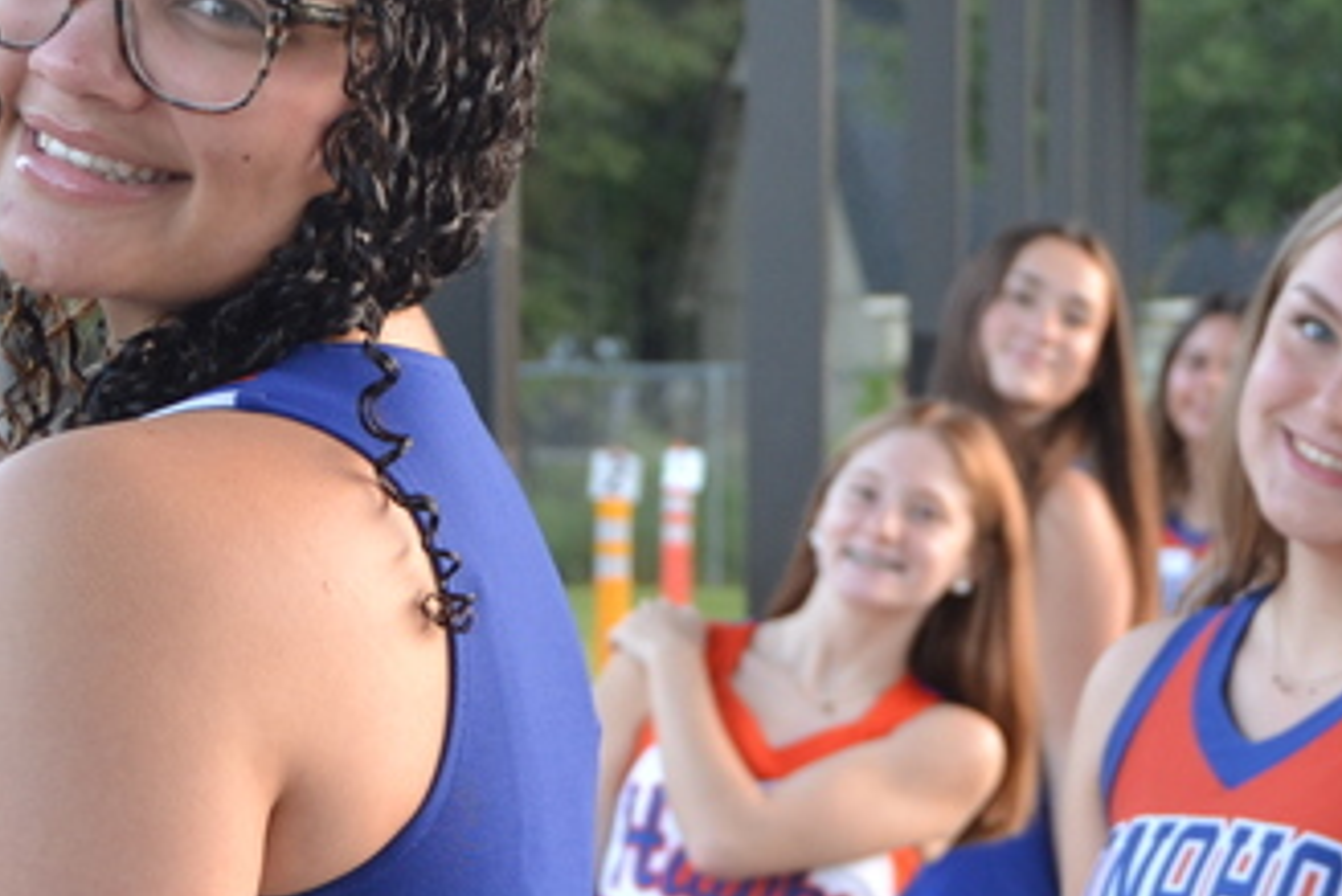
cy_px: 501
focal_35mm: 150
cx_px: 978
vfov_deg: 9.2
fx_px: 5594
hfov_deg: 13.6
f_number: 4.5
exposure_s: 1/60
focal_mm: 32
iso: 400
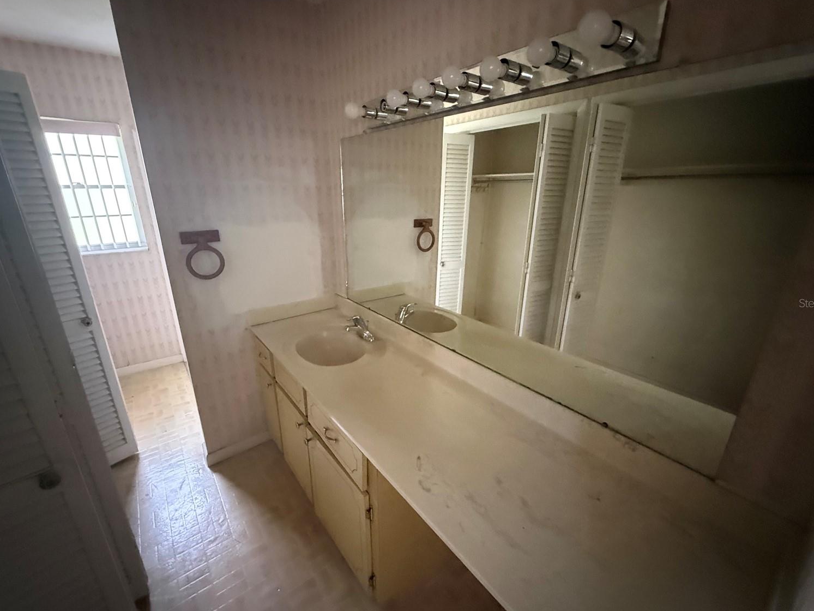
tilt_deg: -17.3
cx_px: 414
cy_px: 303
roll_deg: -0.2
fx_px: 353
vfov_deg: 81.8
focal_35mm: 15
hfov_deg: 98.2
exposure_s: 1/40
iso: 1250
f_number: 2.2
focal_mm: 2.22
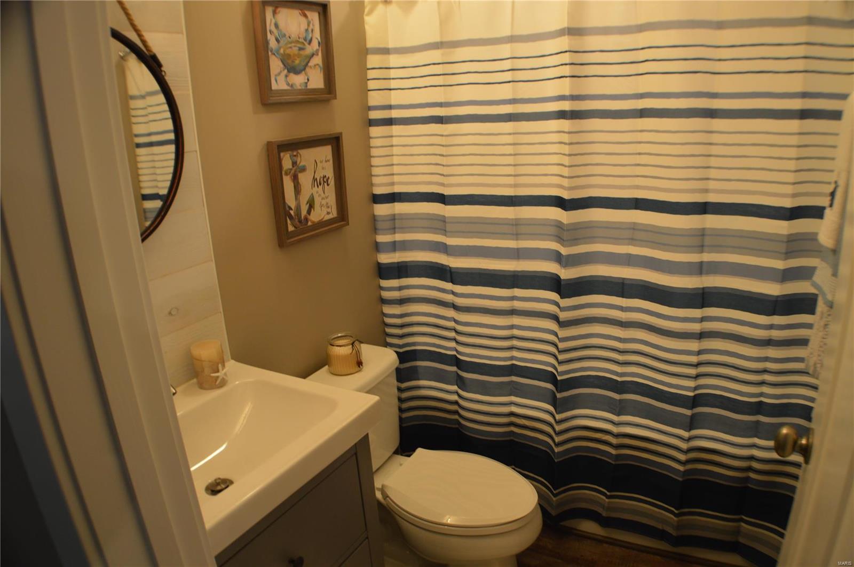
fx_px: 711
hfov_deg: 62.0
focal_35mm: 30
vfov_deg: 43.5
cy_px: 284
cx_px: 427
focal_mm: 20
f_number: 3.8
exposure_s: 1/40
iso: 400
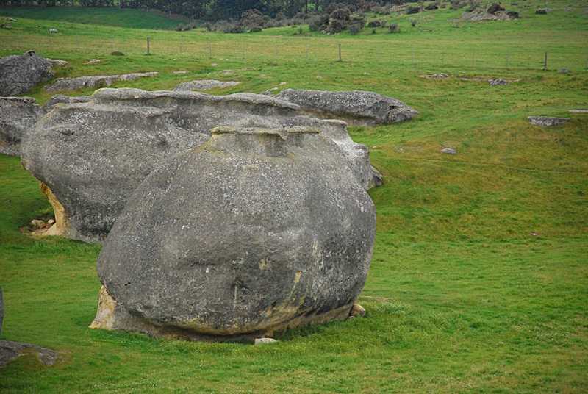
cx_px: 294
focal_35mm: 202
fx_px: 3312
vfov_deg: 6.8
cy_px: 197
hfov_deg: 10.1
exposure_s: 1/400
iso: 400
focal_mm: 135
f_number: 6.3
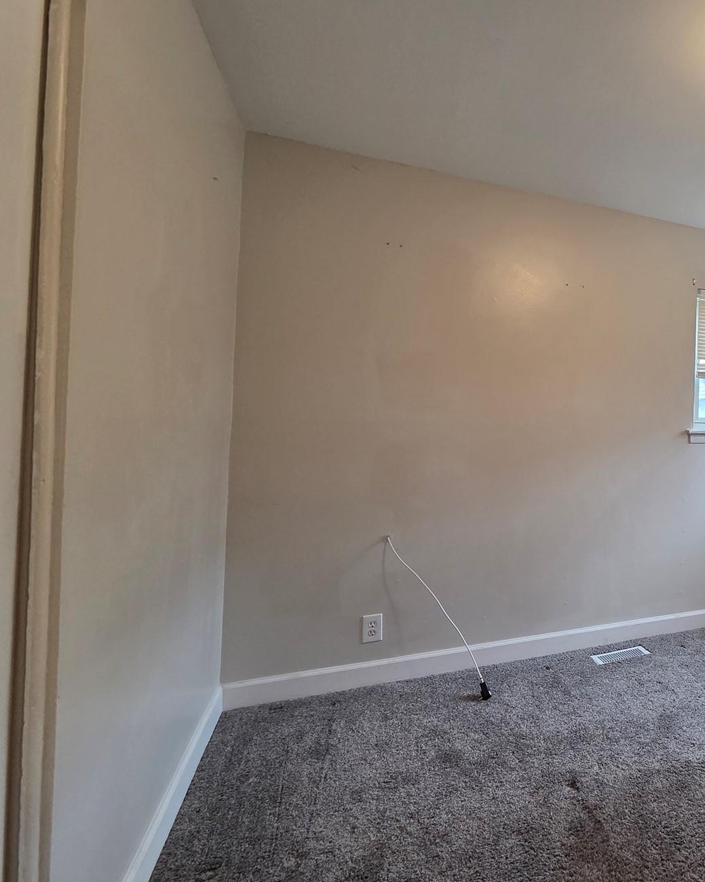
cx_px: 662
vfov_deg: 80.3
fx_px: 522
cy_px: 414
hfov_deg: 56.5
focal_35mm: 20
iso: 160
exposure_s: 1/60
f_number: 2.2
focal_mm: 2.2
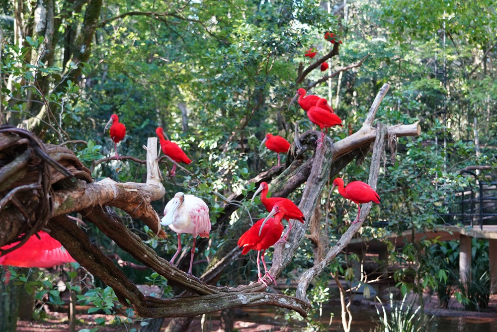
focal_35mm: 64
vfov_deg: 21.2
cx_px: 248
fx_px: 884
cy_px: 166
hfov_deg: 31.4
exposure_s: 1/160
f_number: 4
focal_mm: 43
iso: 800
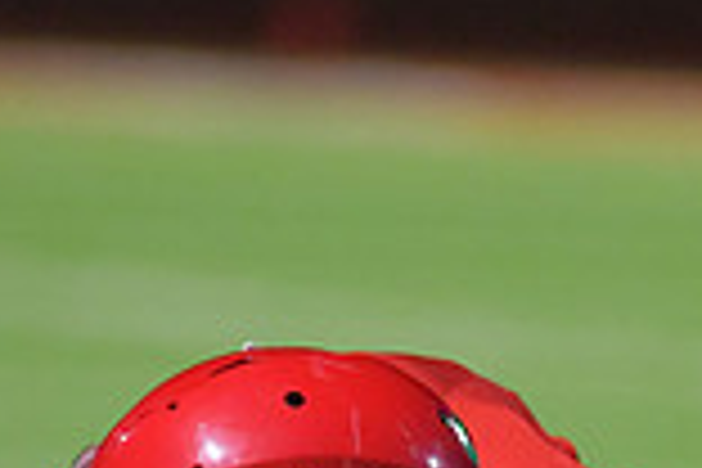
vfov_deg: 1.2
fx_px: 21682
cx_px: 477
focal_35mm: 1112
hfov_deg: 1.9
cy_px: 718
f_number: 4
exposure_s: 1/1250
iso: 6400
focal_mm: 300
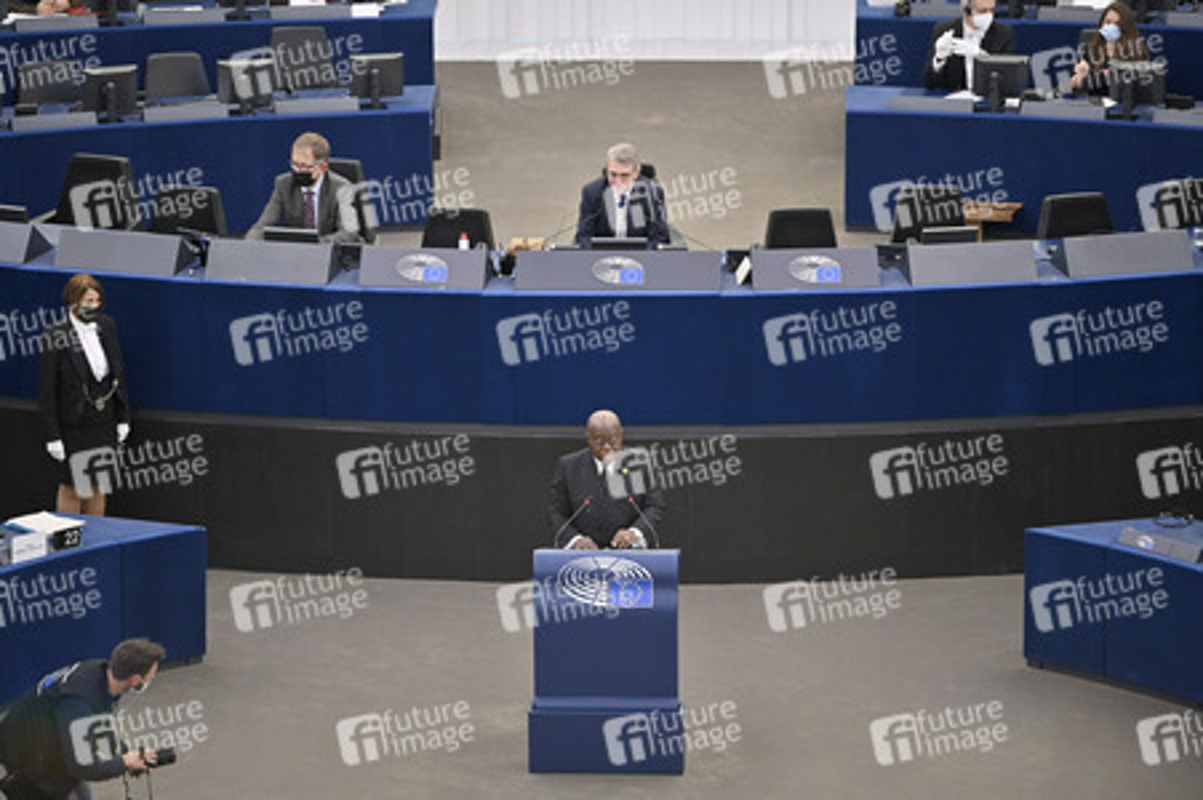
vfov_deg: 6.9
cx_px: 602
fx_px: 6678
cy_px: 400
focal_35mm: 200
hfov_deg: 10.3
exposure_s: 1/320
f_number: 2.8
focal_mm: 200
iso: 1000
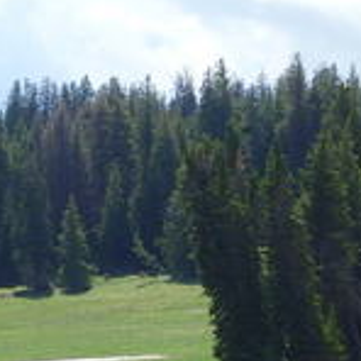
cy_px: 391
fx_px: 2395
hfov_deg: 8.6
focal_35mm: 203
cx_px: 51
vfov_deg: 8.6
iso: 125
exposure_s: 1/400
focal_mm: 12.3
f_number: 5.5
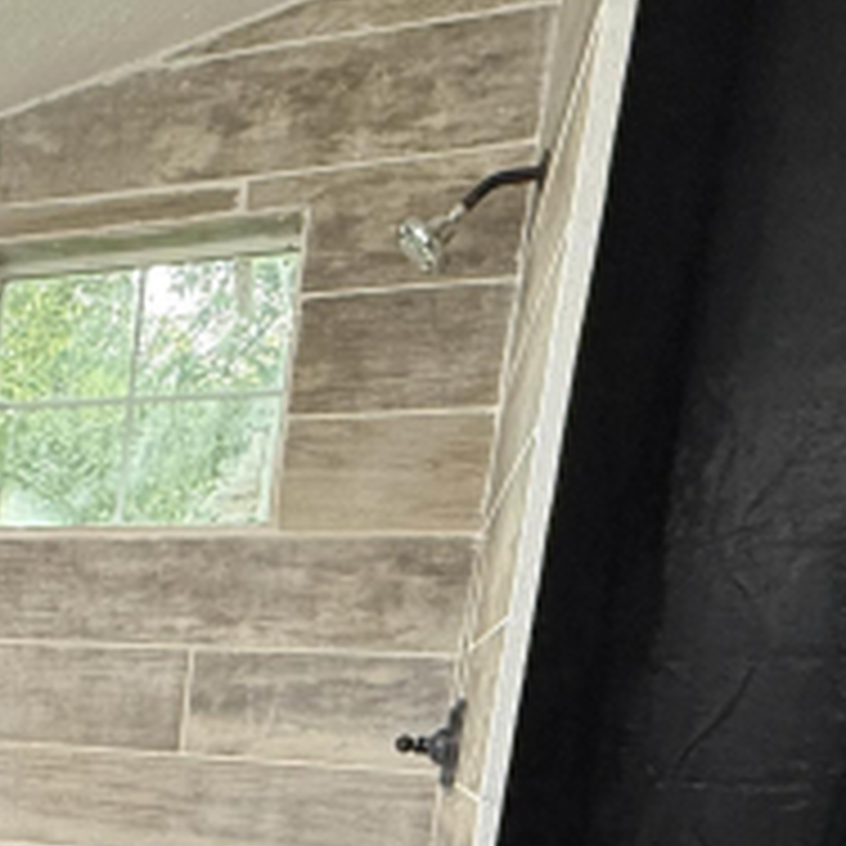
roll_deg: -3.1
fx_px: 1217
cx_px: -223
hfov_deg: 30.9
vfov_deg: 33.8
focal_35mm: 44
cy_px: 909
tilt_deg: -10.1
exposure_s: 1/60
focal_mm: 2.22
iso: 250
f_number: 2.2
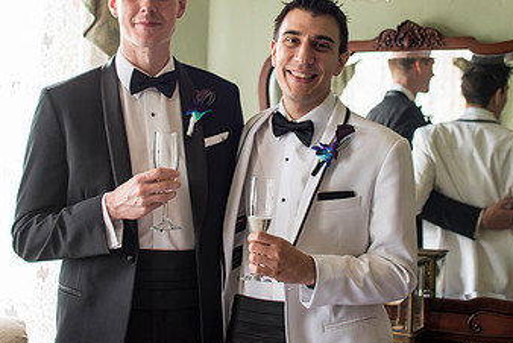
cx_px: 267
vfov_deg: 22.5
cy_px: 87
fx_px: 856
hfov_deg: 33.4
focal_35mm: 60
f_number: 2.8
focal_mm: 35
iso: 400
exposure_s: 1/80
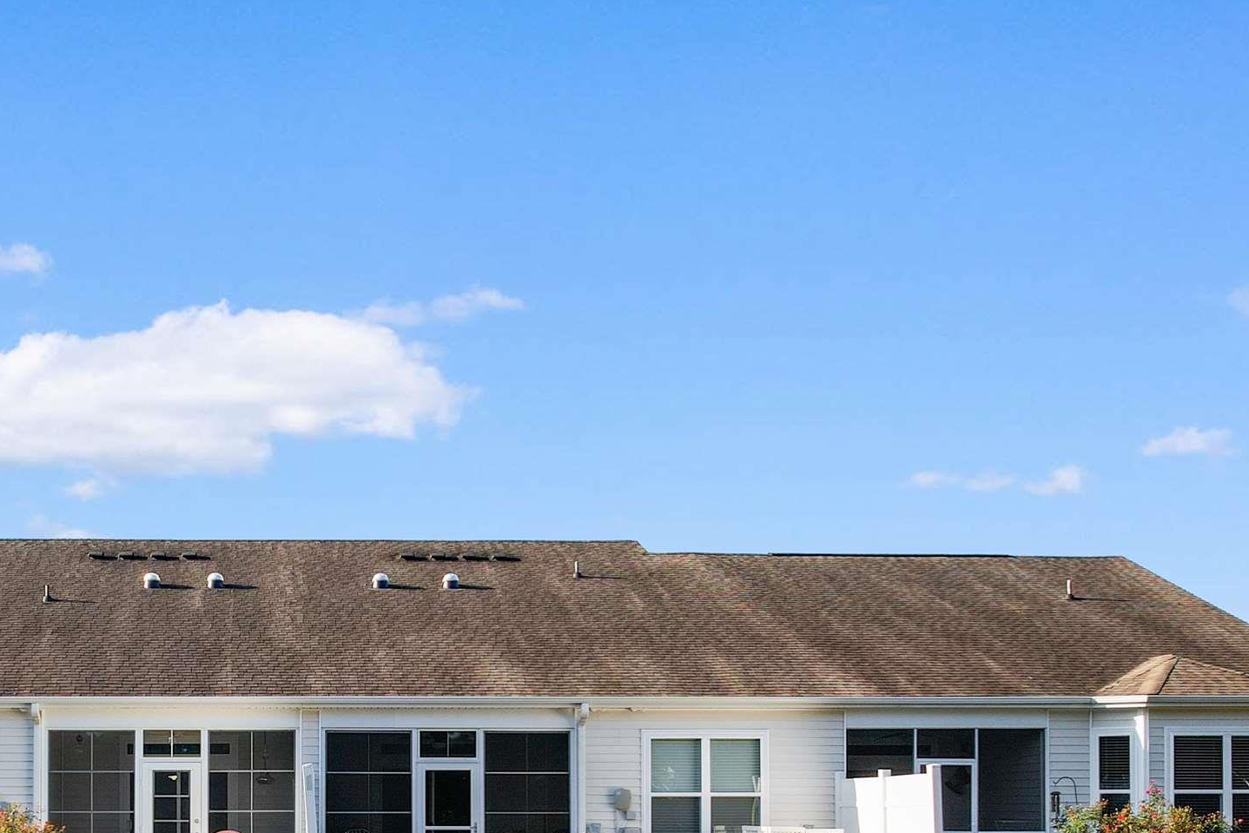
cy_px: 783
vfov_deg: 27.4
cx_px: 294
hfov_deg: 40.6
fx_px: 1631
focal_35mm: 47
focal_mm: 8.38
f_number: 2.8
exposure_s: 1/160
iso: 110
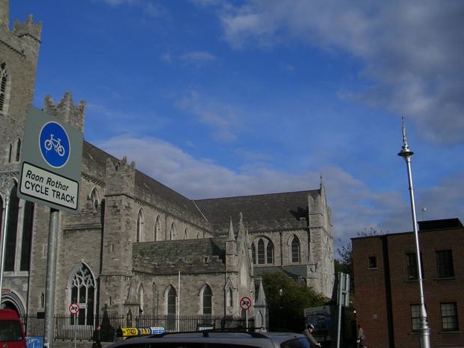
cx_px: 228
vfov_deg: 36.8
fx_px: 523
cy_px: 176
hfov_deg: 47.9
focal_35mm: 39
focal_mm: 5.8
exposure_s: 1/1500
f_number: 2.8
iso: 50
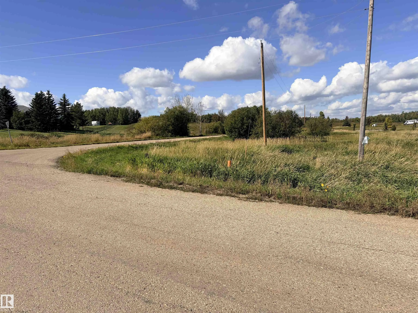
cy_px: 156
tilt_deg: -8.2
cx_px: 209
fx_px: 314
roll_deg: +0.0
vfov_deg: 53.1
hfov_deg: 67.3
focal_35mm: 26
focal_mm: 5.96
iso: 64
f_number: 1.6
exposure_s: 1/7813
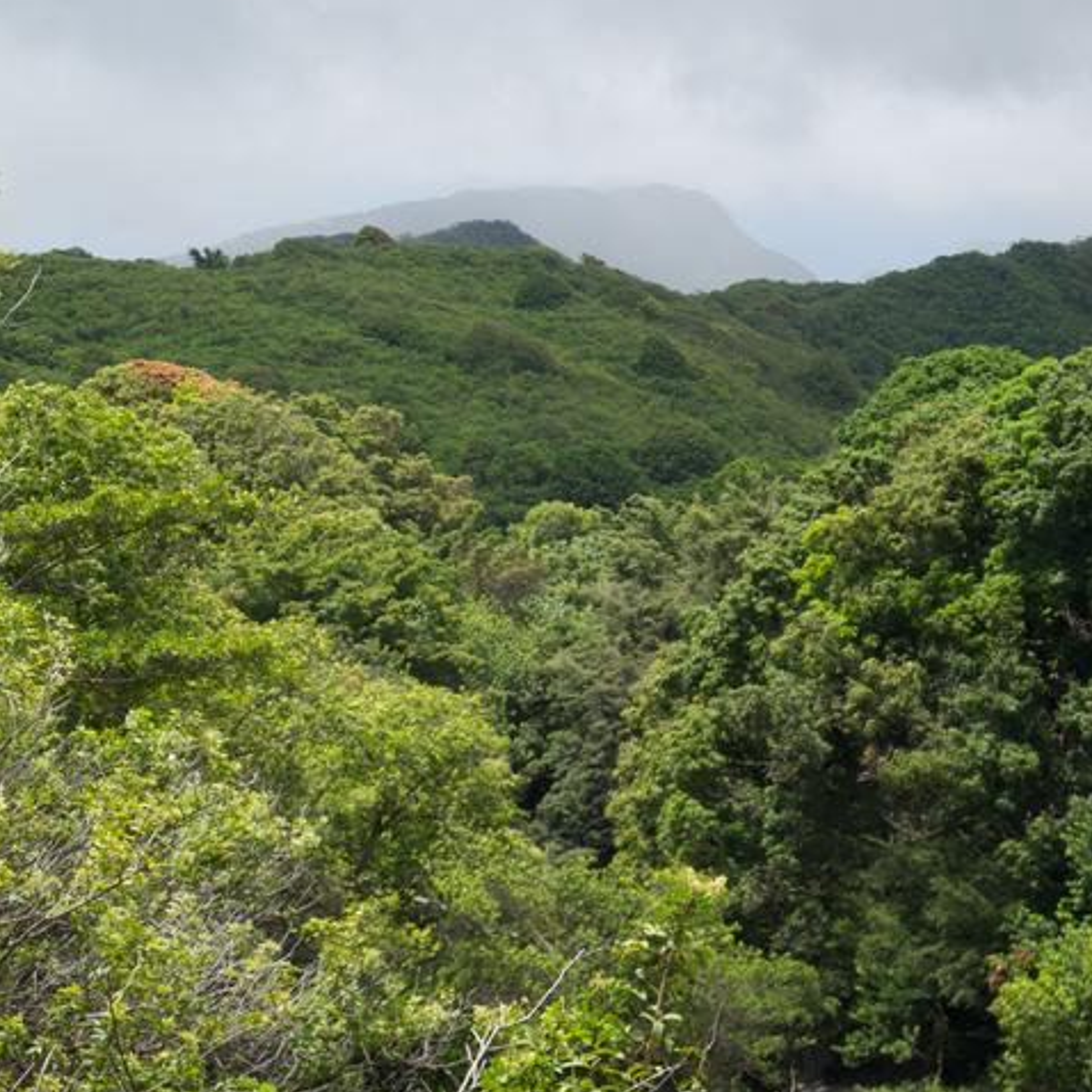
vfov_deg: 19.3
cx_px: 546
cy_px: 512
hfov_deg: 19.3
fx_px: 3212
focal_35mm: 90
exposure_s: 1/577
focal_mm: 16.3
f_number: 4
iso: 100
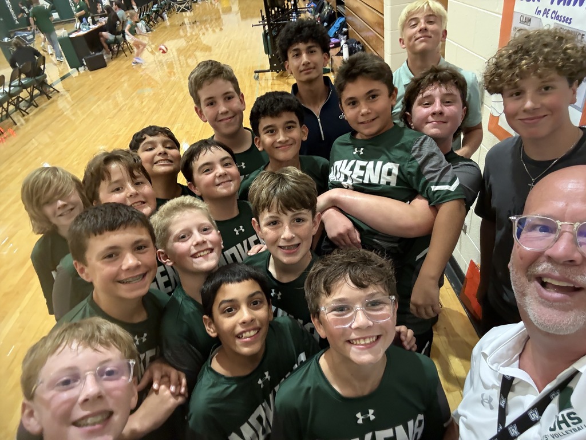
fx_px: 389
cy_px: 220
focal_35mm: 23
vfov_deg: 58.9
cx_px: 293
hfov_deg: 73.9
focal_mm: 2.69
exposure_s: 1/30
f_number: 1.9
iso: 400
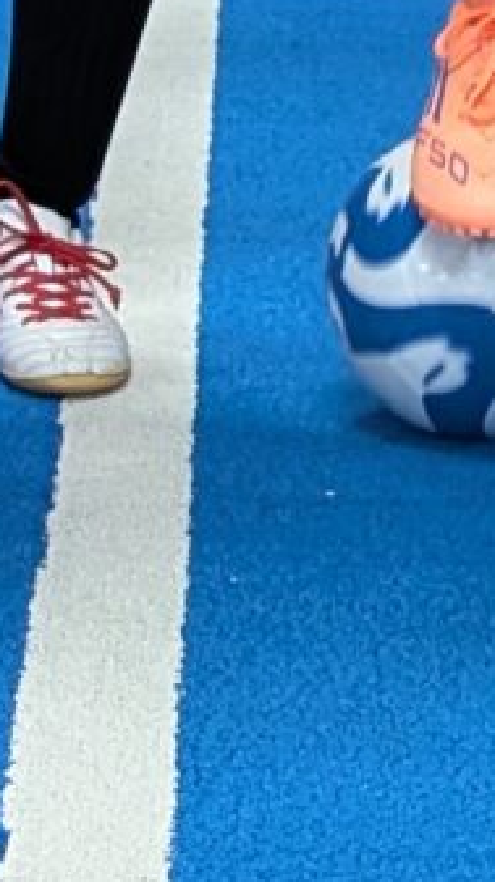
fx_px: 4654
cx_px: 107
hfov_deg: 6.1
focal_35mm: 199
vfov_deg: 10.1
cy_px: -814
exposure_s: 1/24.4
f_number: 1.68
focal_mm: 6.9
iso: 216
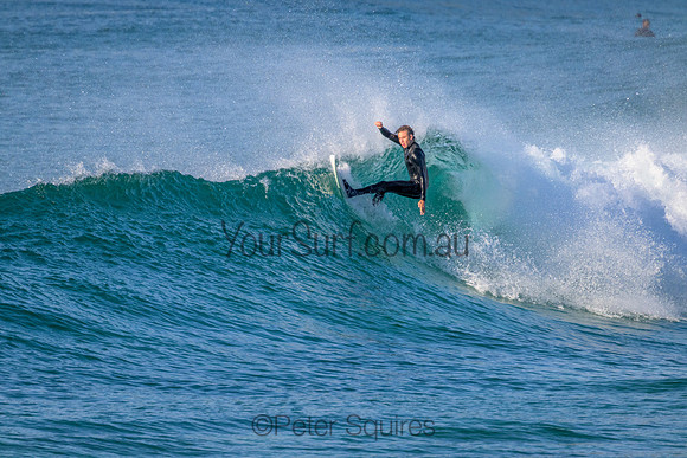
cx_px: 344
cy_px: 229
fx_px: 15270
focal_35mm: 800
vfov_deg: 1.7
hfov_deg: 2.6
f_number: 11
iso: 2000
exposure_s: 1/2000
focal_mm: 800
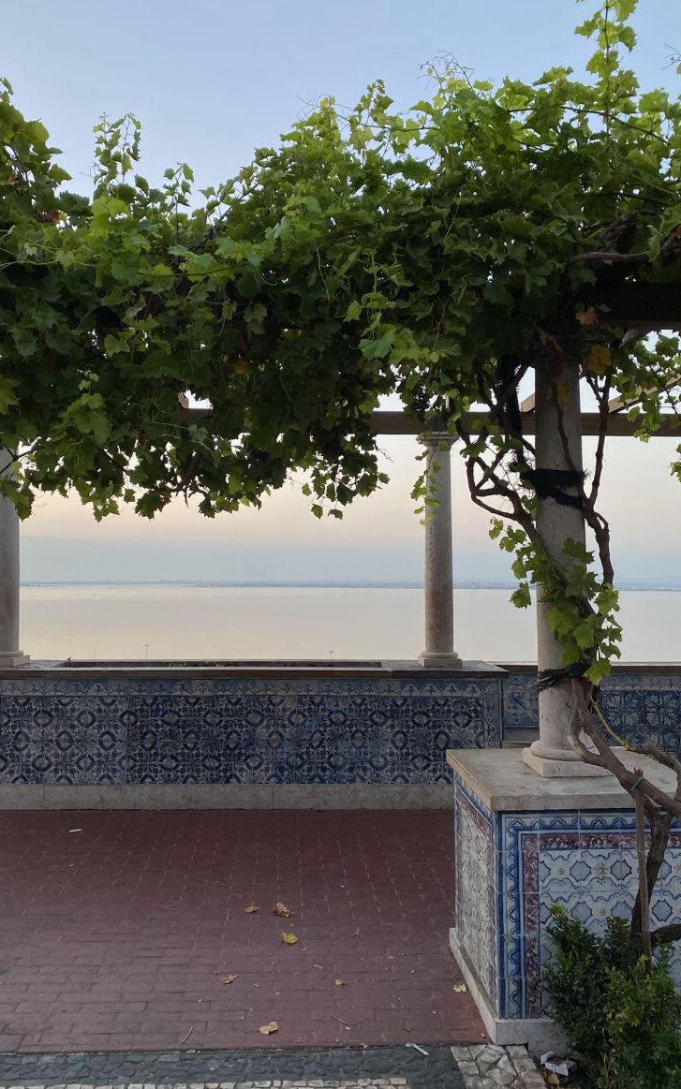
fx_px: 831
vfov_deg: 66.5
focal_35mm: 28
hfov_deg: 44.5
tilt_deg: +3.3
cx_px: 299
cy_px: 537
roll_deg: -0.9
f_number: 1.8
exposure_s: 1/121
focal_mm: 4.25
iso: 100
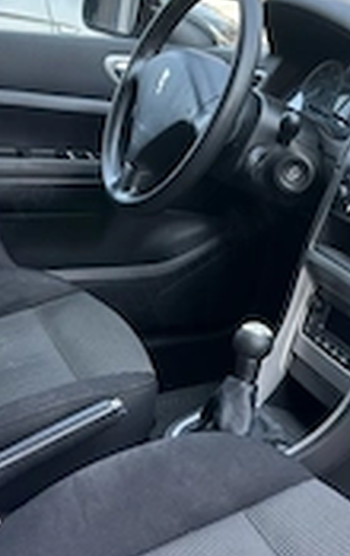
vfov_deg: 35.0
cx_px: 264
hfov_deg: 22.2
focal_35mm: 58
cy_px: 292
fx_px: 882
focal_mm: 6.86
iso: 64
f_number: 1.78
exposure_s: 1/137
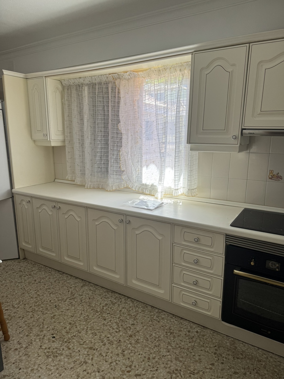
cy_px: 190
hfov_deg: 56.8
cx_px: 142
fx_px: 263
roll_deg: +0.3
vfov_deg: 71.6
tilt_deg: -12.0
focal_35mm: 24
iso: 64
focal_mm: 6.76
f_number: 1.78
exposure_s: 1/213
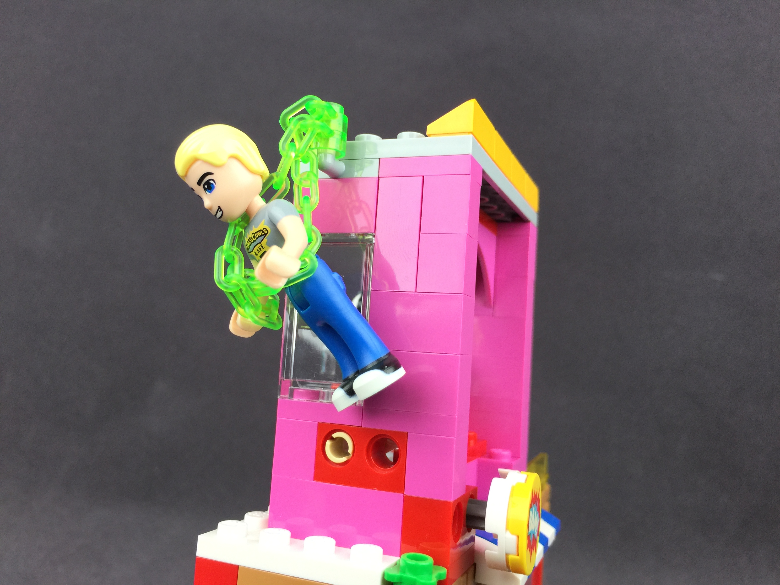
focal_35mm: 29
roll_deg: -5.0
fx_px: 653
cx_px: 390
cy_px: 292
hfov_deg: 61.7
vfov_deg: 48.2
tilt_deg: +5.2
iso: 32
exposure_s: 1/40
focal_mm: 4.15
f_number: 2.2
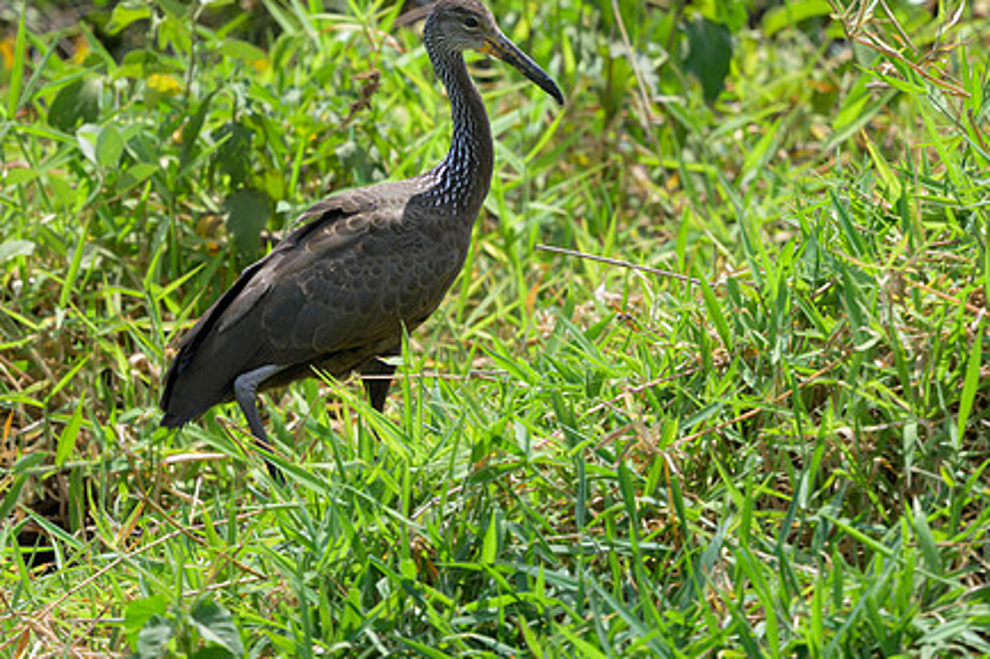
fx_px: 32491
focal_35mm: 1182
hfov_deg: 1.7
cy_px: 177
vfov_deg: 1.2
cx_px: 565
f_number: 2.8
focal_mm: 400
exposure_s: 1/2500
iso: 110
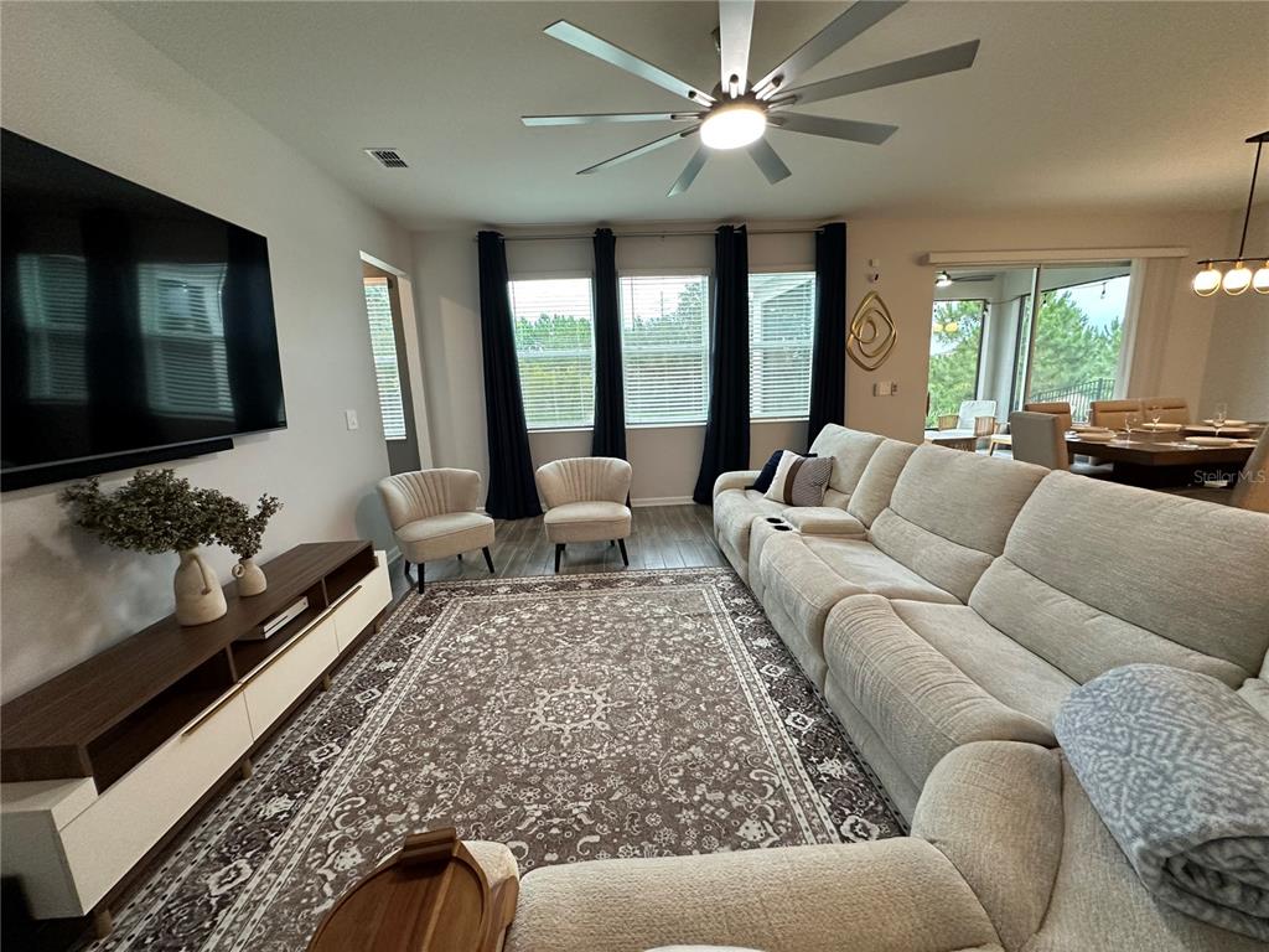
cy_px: 476
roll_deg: +1.0
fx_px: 513
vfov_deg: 85.7
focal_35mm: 14
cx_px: 634
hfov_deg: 102.1
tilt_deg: -7.7
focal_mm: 2.22
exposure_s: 1/120
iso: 250
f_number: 2.2
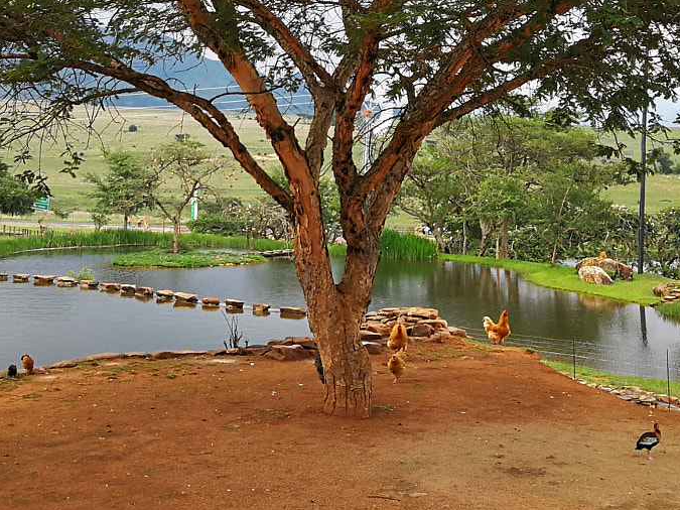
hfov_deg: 30.3
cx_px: 336
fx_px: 1257
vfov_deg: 22.2
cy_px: 21
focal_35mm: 64
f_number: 2.2
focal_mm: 3.95
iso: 50
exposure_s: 1/287
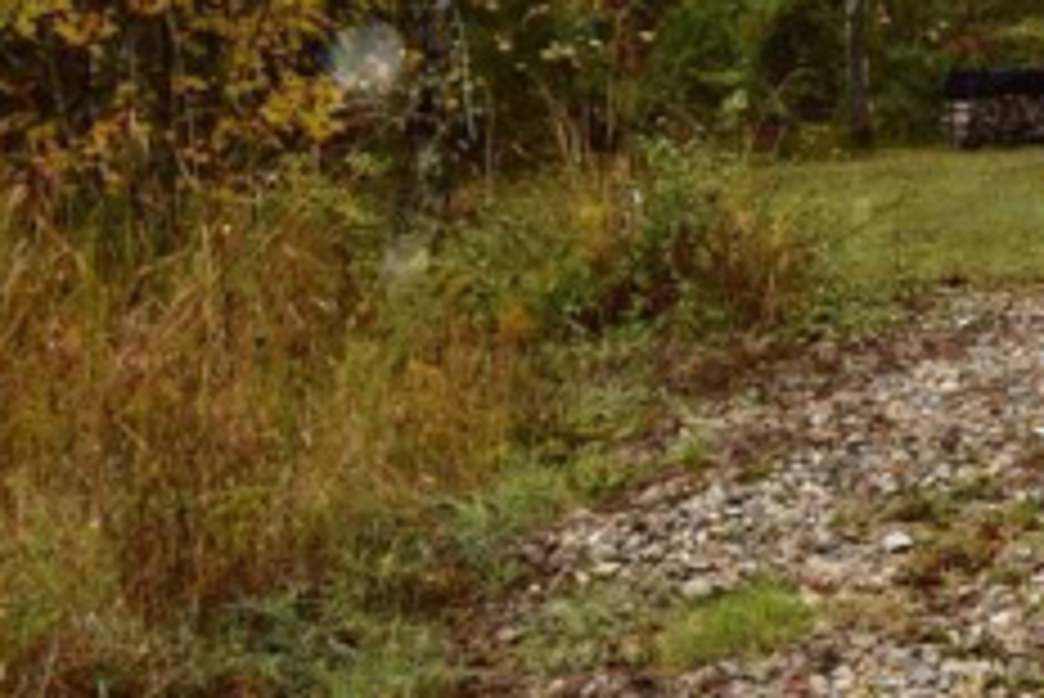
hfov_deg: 21.7
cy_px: -140
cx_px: 1683
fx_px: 2107
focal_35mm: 73
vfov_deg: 17.9
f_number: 8
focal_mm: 15
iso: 100
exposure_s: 1/200
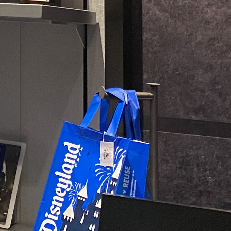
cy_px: -83
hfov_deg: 12.8
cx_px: -178
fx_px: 936
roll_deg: -2.6
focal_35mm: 124
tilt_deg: +4.9
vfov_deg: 13.5
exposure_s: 1/60
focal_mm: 4.25
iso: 320
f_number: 1.8
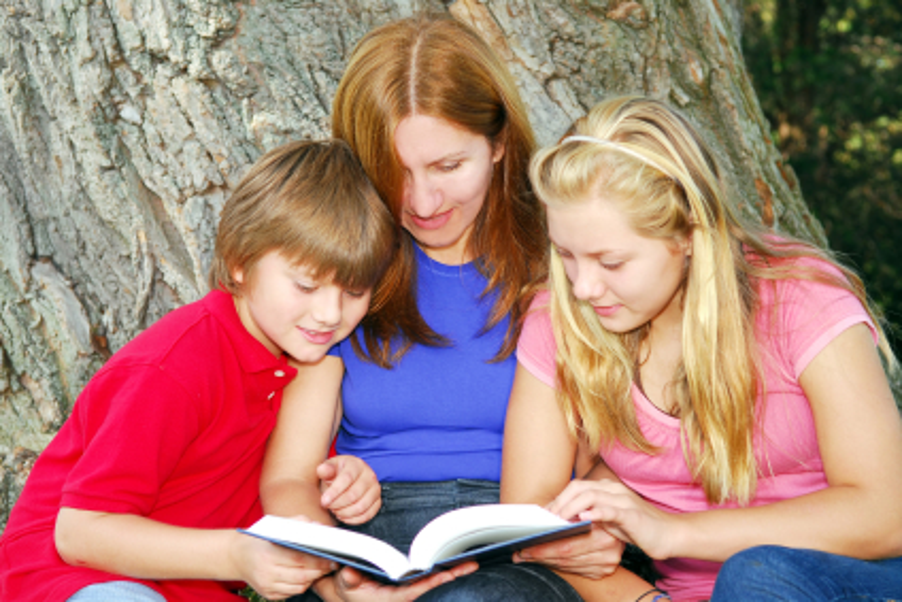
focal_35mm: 66
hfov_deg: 30.5
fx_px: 1654
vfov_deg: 20.6
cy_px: 301
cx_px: 451
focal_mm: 44
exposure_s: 1/125
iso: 125
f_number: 4
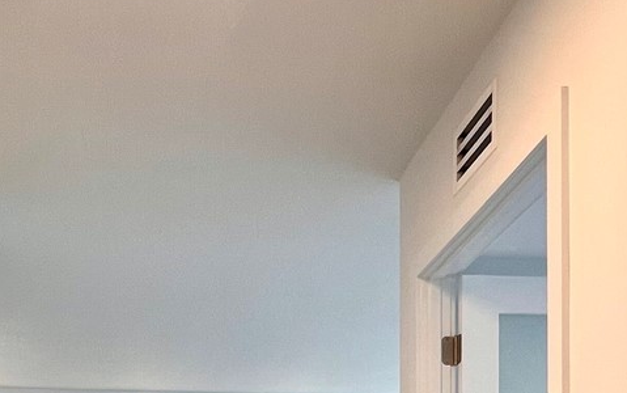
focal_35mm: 46
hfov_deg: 43.2
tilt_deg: +0.2
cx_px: 238
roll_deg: +0.7
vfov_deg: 23.2
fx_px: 786
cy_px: 570
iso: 80
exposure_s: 1/120
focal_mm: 1.57
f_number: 1.8
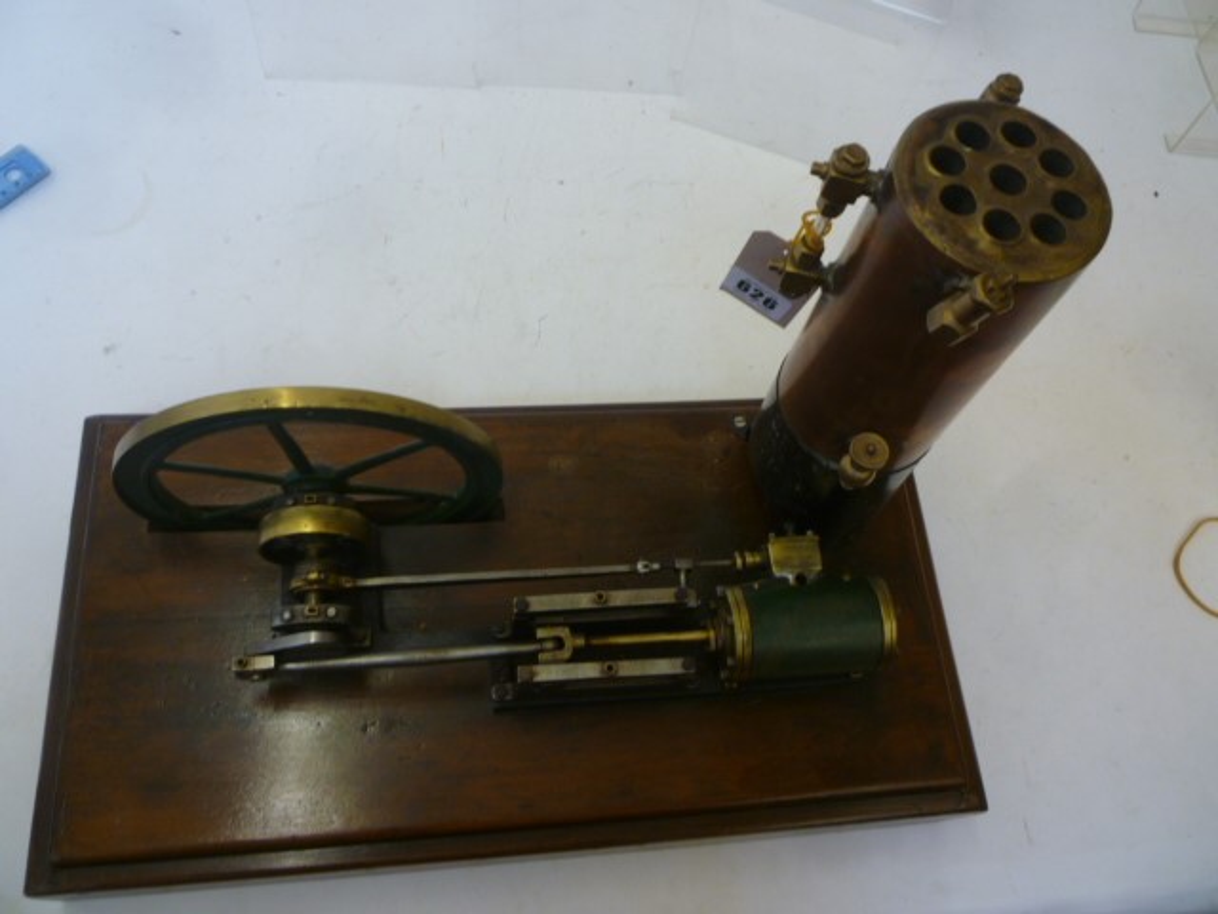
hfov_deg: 61.7
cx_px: 609
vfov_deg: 48.2
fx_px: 1020
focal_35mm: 29
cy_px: 457
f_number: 3.3
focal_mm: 5.2
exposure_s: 1/30
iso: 125
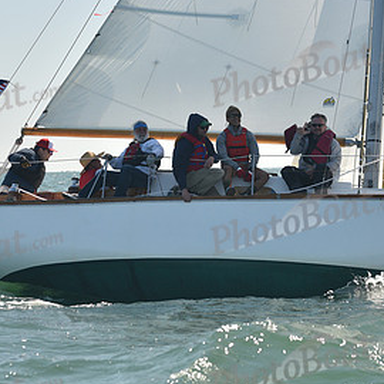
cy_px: 164
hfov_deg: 10.4
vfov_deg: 10.4
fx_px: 2108
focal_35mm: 168
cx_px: 138
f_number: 4
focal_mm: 92
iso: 250
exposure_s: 1/1000
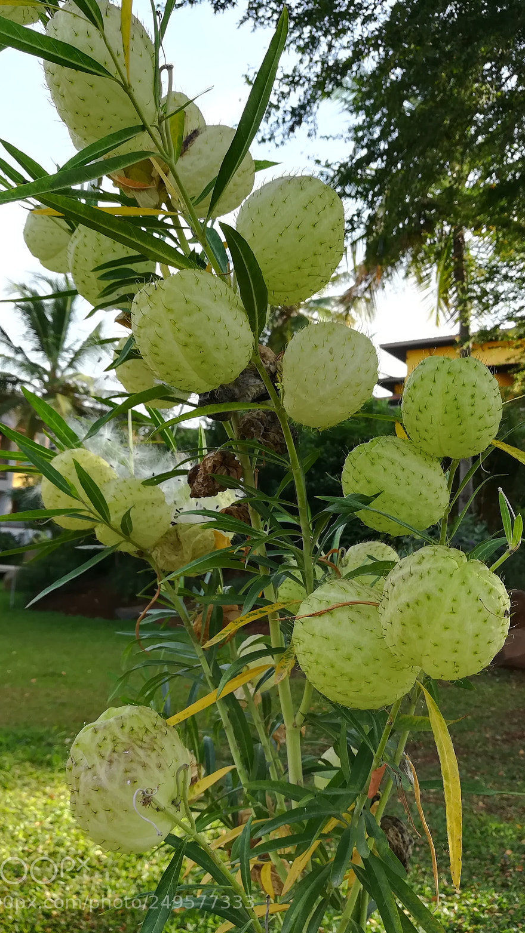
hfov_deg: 40.1
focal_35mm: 29
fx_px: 718
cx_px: 300
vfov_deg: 66.1
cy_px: 472
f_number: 2.2
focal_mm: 3.83
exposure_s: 1/140
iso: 50
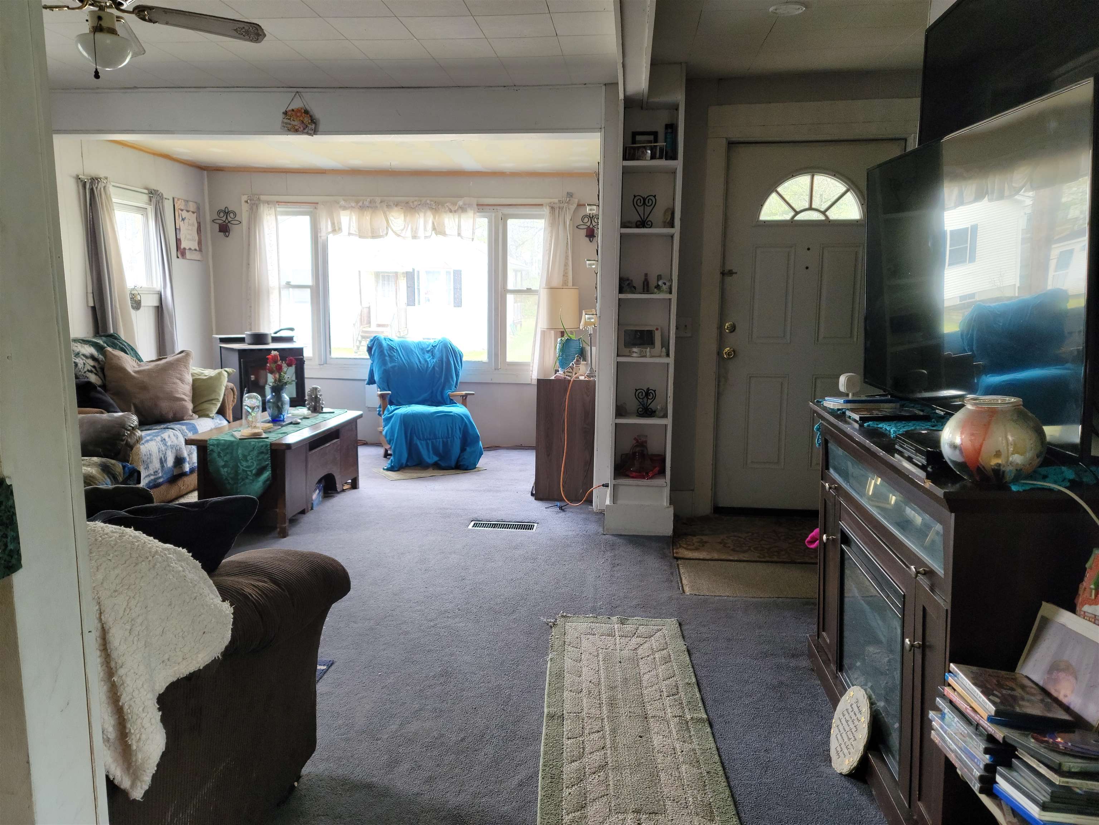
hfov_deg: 69.4
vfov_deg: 54.9
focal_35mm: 25
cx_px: 550
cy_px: 412
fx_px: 794
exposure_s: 1/50
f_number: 1.8
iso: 80
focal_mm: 7
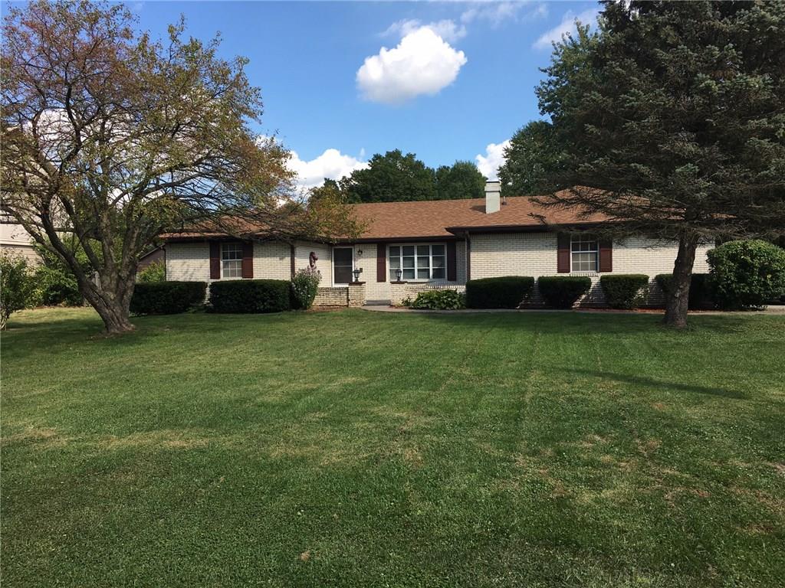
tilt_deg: +1.2
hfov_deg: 61.7
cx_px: 392
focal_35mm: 29
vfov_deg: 48.2
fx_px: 658
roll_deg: +0.8
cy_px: 294
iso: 25
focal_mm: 4.15
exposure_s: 1/827
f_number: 2.2
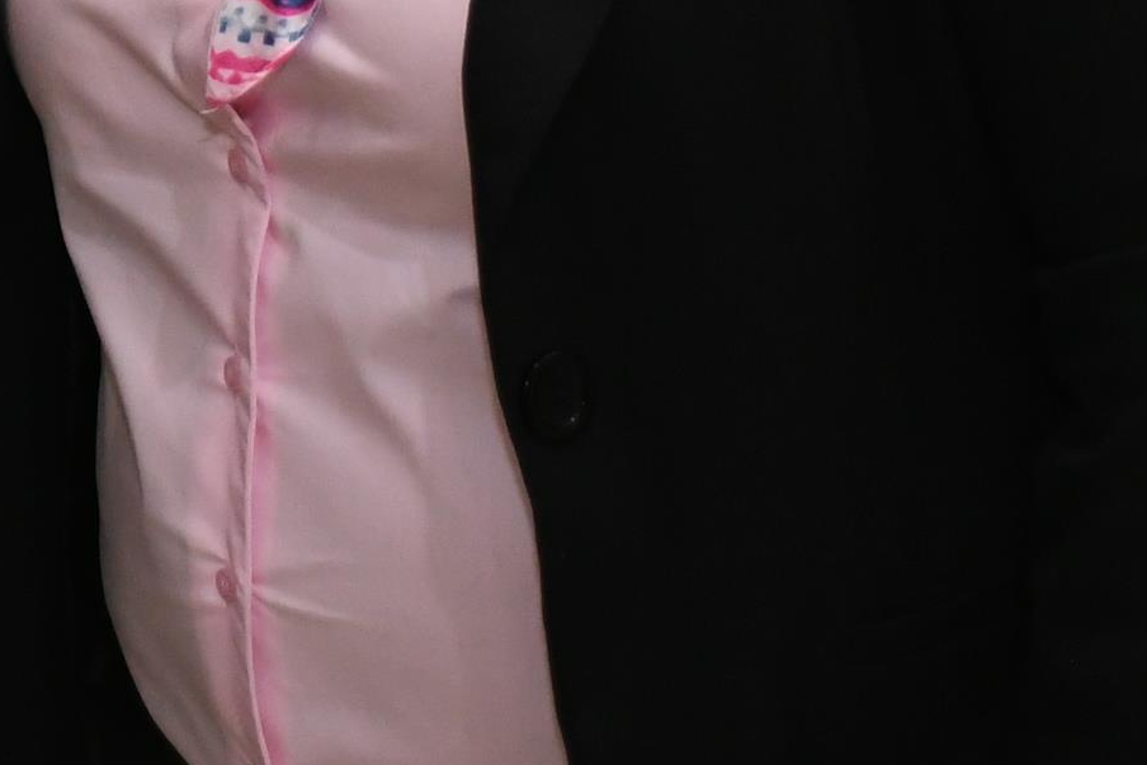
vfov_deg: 8.4
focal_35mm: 157
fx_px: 5003
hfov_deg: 12.5
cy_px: -650
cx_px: -554
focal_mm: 23
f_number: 3.8
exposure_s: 1/100
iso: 1250
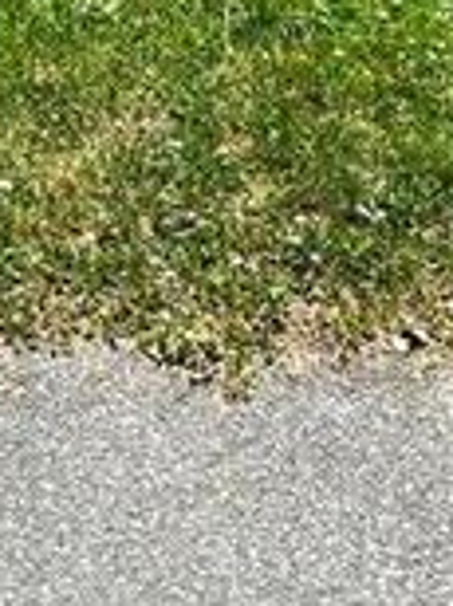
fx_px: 1820
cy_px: -702
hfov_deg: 13.8
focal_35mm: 104
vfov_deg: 14.6
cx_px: -75
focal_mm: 6.86
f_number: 1.78
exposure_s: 1/3861
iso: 80
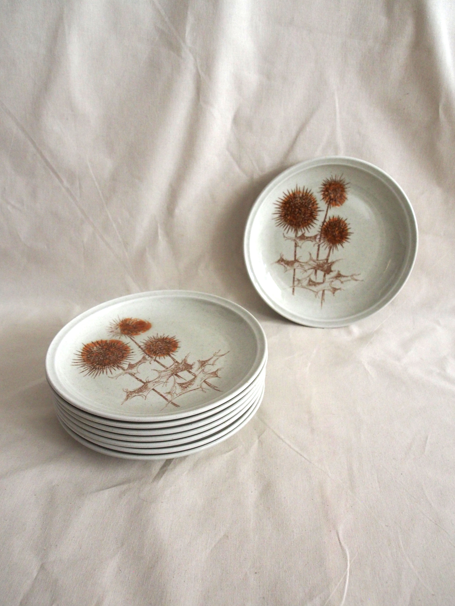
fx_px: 526
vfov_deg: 60.0
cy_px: 303
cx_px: 228
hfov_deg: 46.8
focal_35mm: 30
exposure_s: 1/60
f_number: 4
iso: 1600
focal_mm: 15
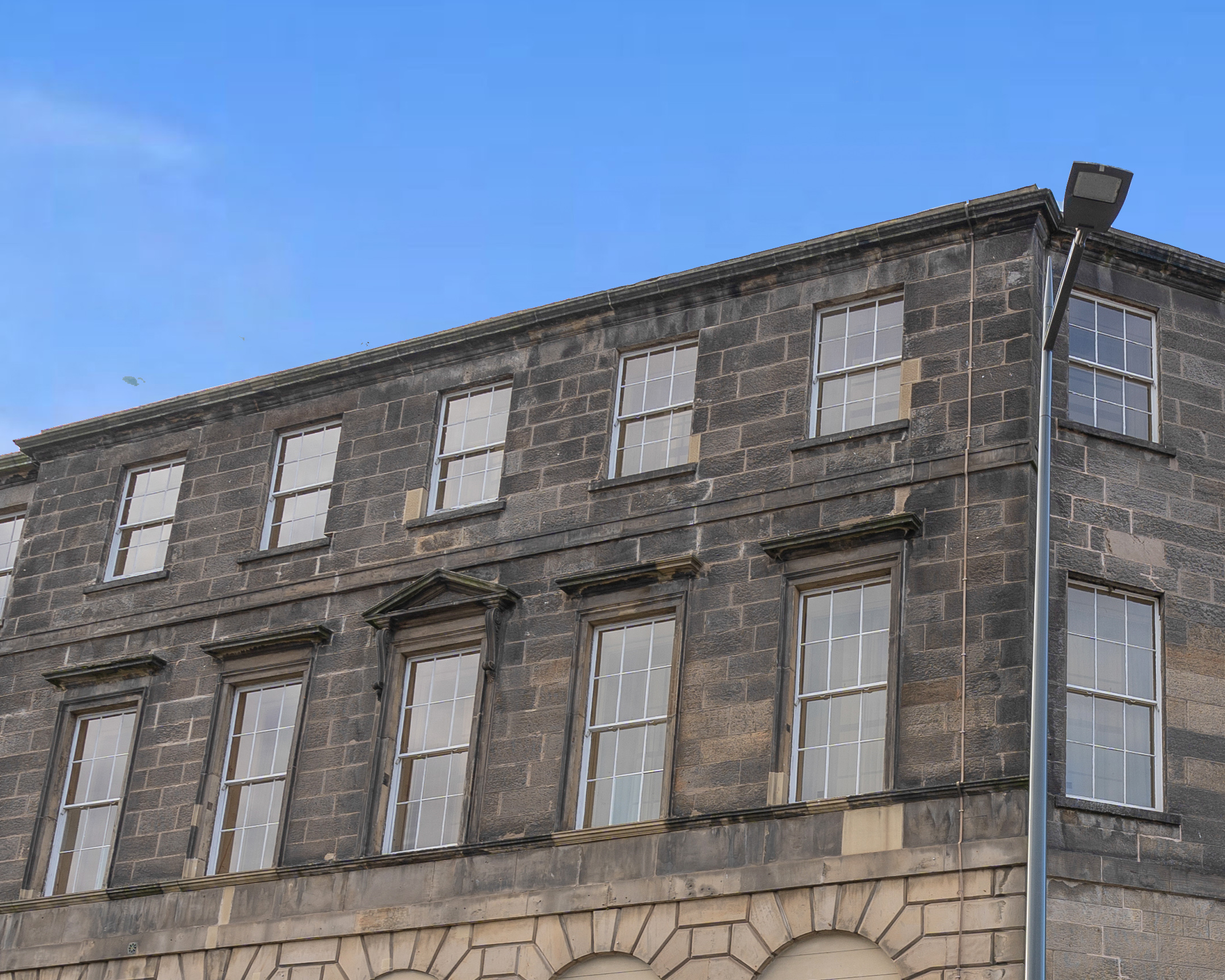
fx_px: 1523
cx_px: 1099
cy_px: 1005
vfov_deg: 32.5
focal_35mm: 42
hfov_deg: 40.5
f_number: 5.6
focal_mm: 16
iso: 100
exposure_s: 1/80
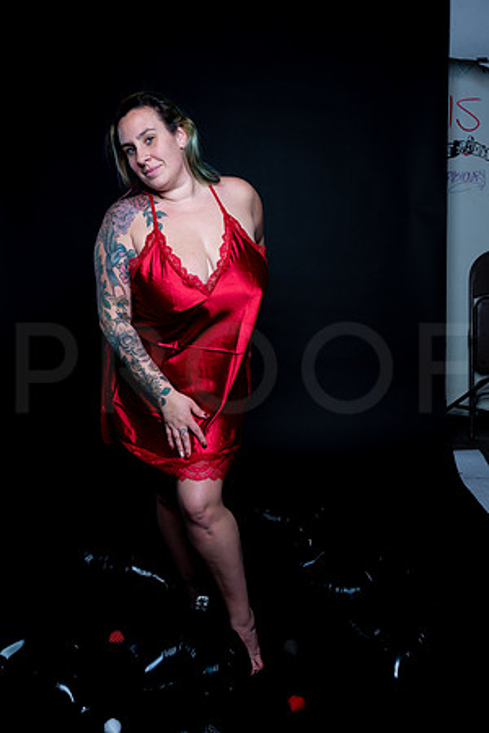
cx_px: 244
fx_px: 713
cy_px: 366
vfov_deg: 54.4
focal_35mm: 35
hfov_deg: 37.9
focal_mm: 35
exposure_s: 1/160
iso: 100
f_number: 10
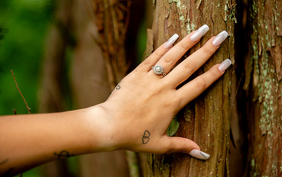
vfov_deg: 14.1
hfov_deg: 22.3
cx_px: 148
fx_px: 715
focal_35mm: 93
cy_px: 76
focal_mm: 80
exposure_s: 1/400
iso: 800
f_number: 2.8
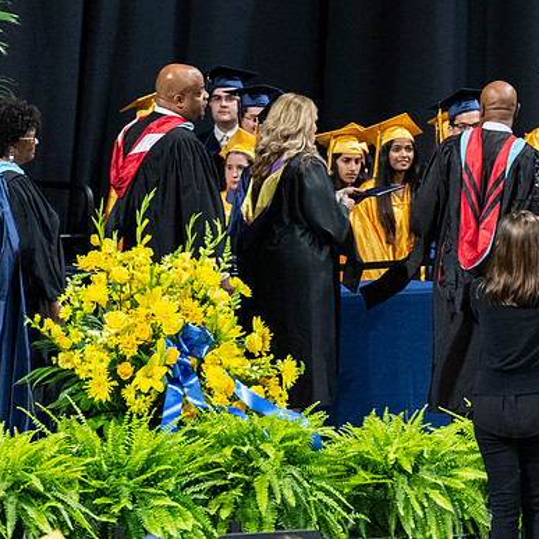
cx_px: 361
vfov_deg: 3.4
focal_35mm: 516
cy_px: 279
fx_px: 9090
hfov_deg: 3.4
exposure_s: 1/200
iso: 2000
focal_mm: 200
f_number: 4
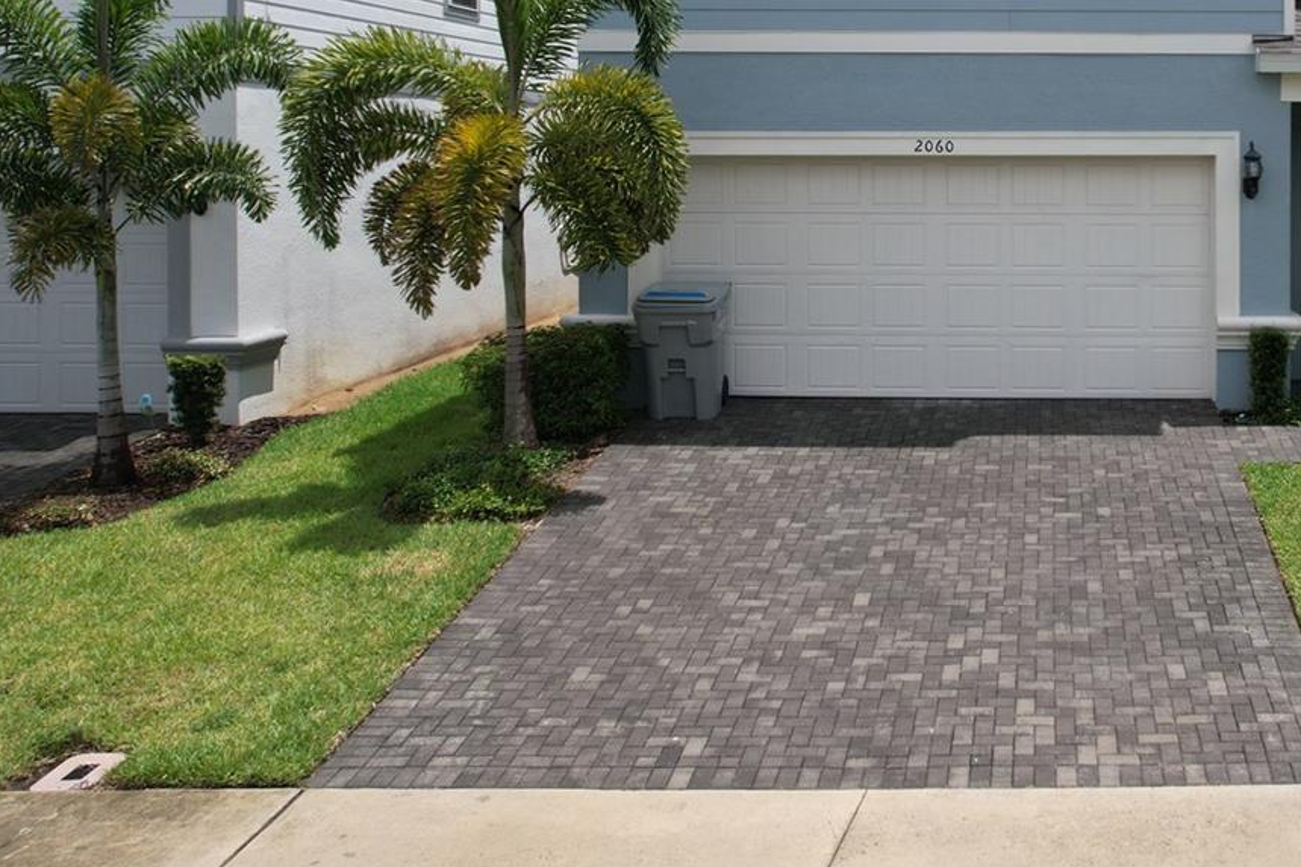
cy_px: 152
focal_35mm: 41
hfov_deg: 45.1
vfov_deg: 31.6
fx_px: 1481
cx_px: 1037
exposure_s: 1/3000
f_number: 2.8
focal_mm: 8.38
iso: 110
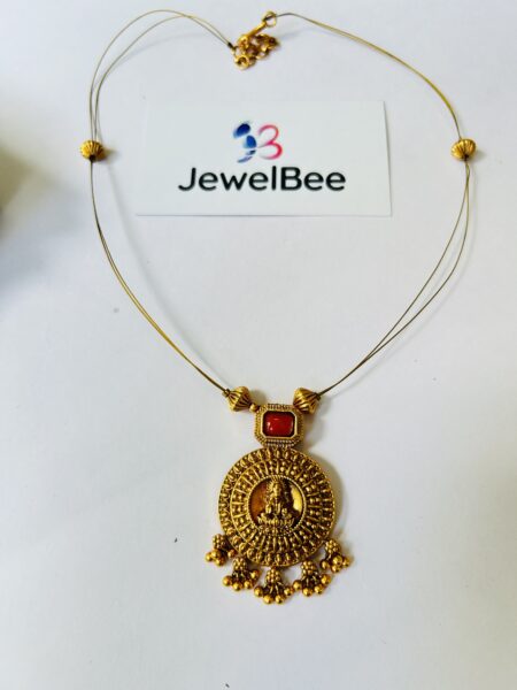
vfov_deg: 67.3
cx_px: 258
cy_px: 345
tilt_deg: -70.6
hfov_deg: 53.1
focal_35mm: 26
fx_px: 518
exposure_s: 1/100
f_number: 1.5
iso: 100
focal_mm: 5.7
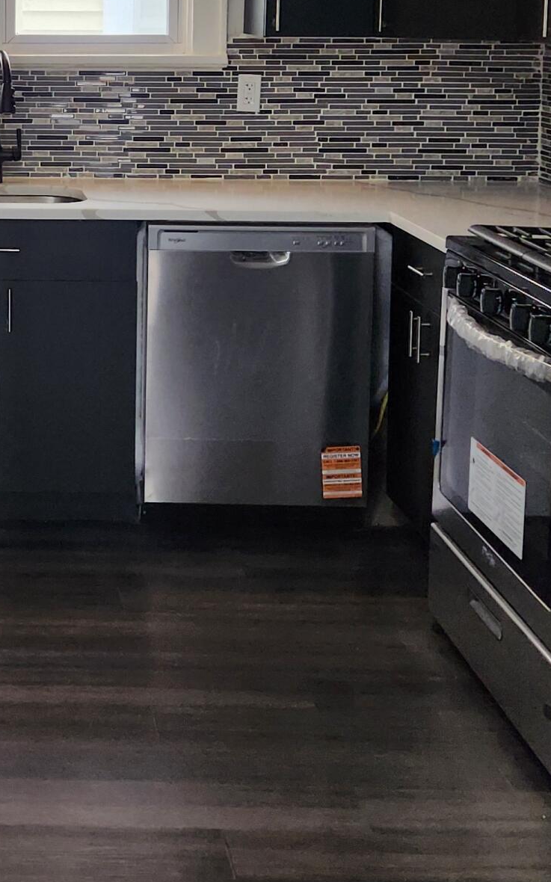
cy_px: 112
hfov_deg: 19.9
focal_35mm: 62
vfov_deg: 31.6
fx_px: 1490
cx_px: -72
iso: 200
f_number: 1.8
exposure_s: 1/180
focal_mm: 5.4
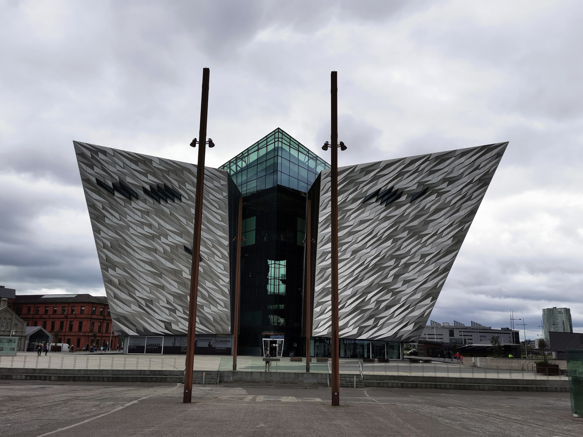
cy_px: 218
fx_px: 522
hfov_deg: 58.4
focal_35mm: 31
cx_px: 292
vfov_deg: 45.4
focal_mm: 5.56
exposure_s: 1/2994
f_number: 1.6
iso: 50
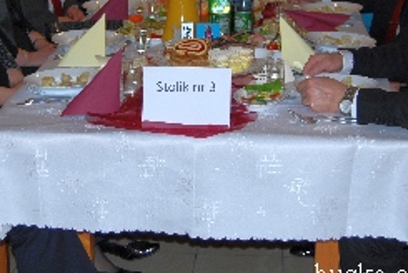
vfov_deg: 13.9
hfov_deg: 20.8
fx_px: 1112
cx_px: 157
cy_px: 24
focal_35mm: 98
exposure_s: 1/60
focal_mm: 32
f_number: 4.5
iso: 200
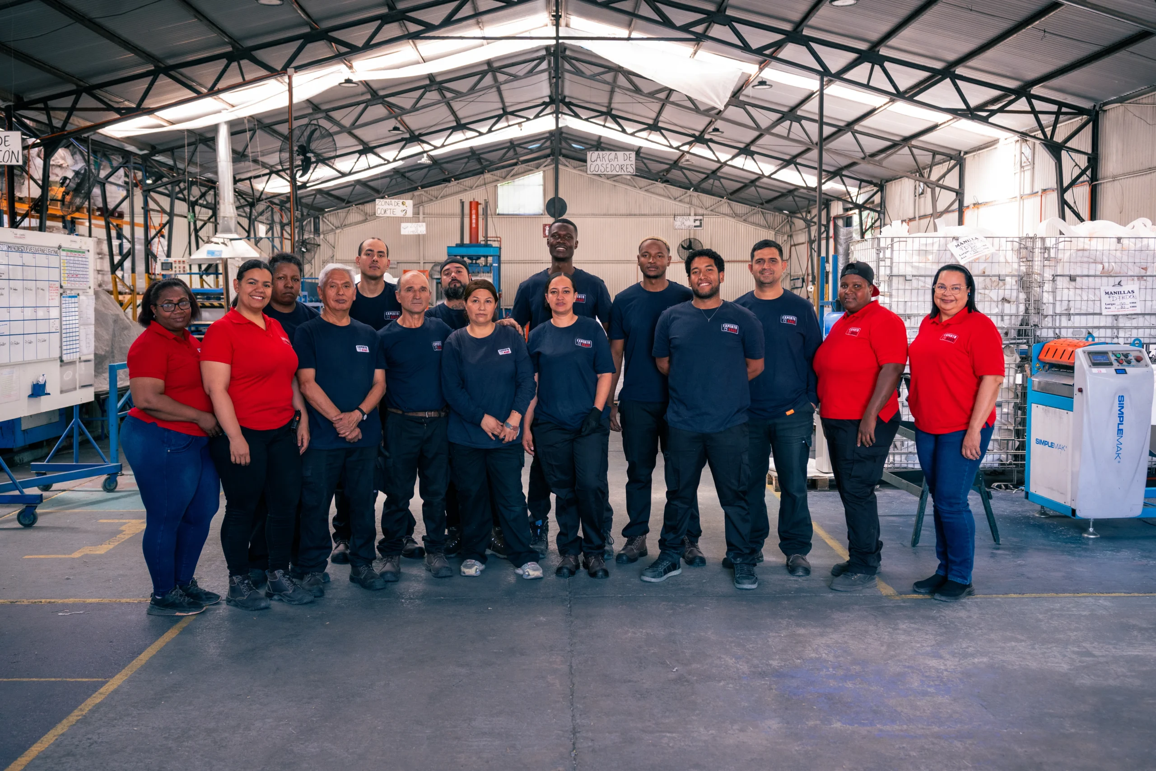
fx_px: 1124
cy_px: 386
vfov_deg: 37.9
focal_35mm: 35
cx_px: 578
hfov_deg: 54.4
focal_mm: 35
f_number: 4
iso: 1000
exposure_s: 1/125
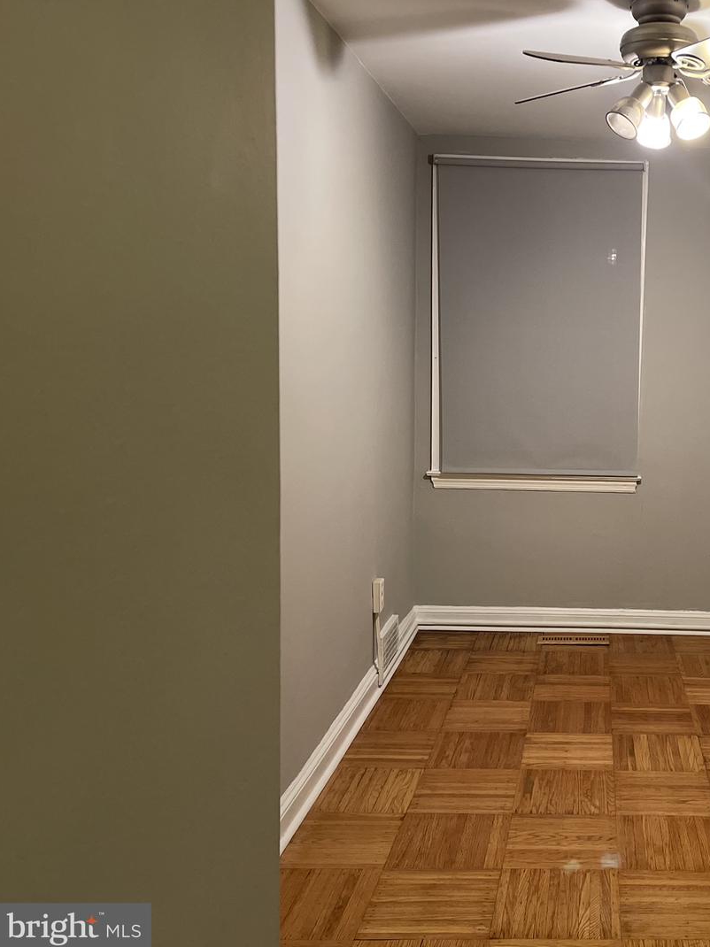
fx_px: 958
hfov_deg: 38.1
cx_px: 633
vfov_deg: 52.6
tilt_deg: -7.7
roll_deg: -2.3
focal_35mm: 35
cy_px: 476
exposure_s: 1/60
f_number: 1.6
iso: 400
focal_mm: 5.1
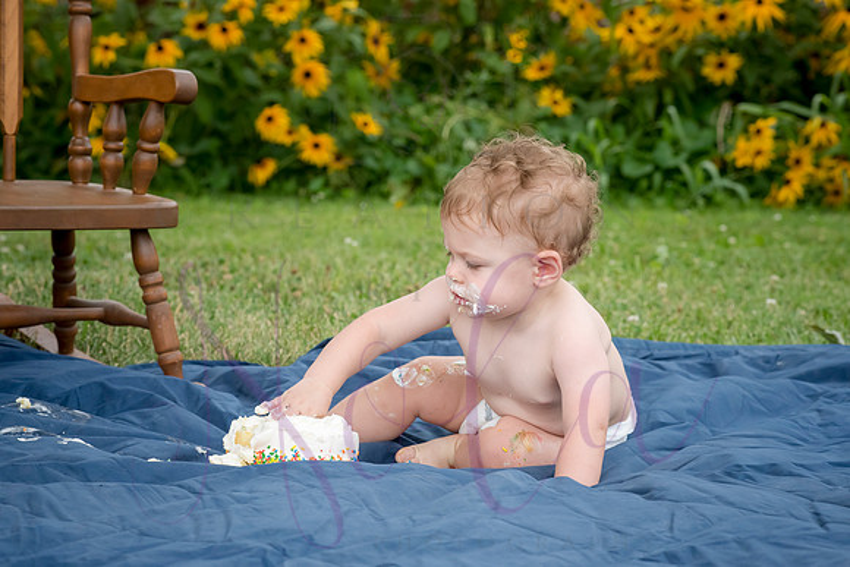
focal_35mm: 121
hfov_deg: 16.9
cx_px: 429
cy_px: 279
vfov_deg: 11.3
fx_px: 2857
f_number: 9
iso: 500
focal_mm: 112
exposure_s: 1/320
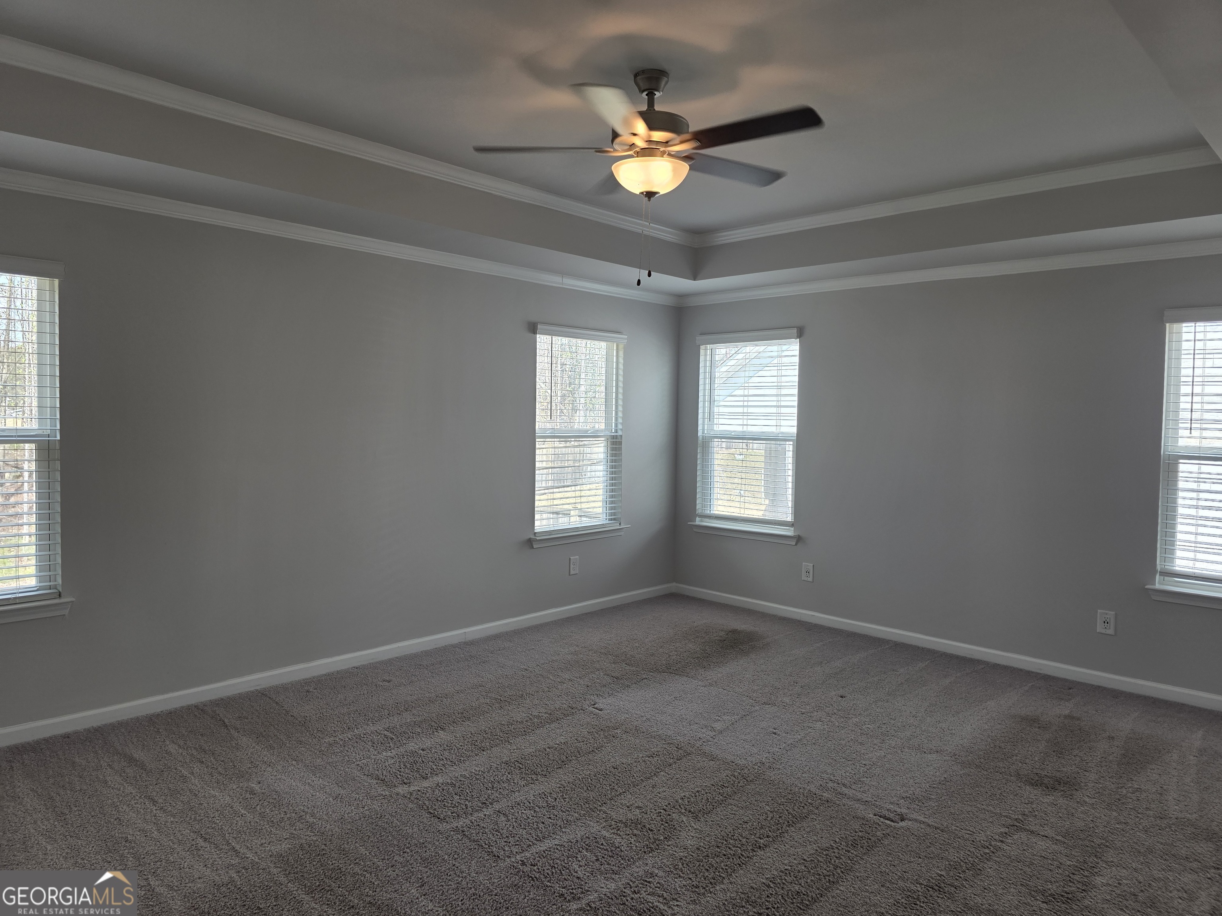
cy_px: 458
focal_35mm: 23
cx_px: 611
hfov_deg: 73.9
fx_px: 812
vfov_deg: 58.9
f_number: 1.7
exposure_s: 1/180
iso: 64
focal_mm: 6.3
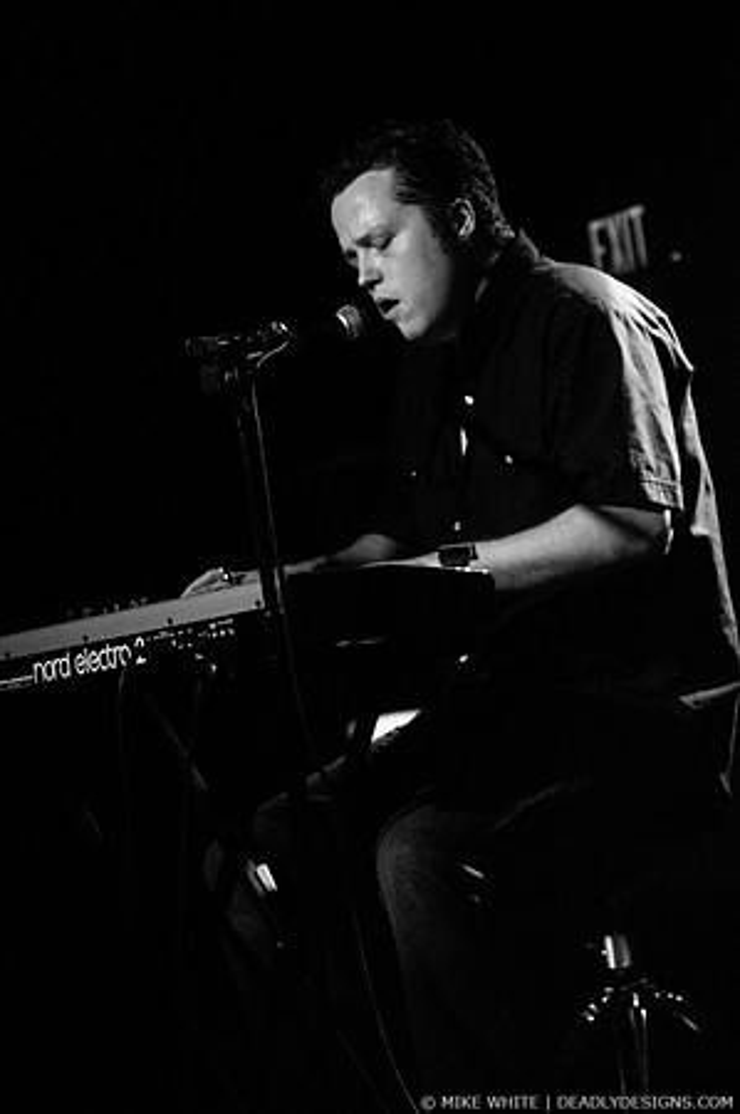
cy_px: 557
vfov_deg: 19.5
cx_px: 370
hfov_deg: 13.0
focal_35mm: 105
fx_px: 3245
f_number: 2.8
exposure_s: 1/80
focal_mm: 70
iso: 800
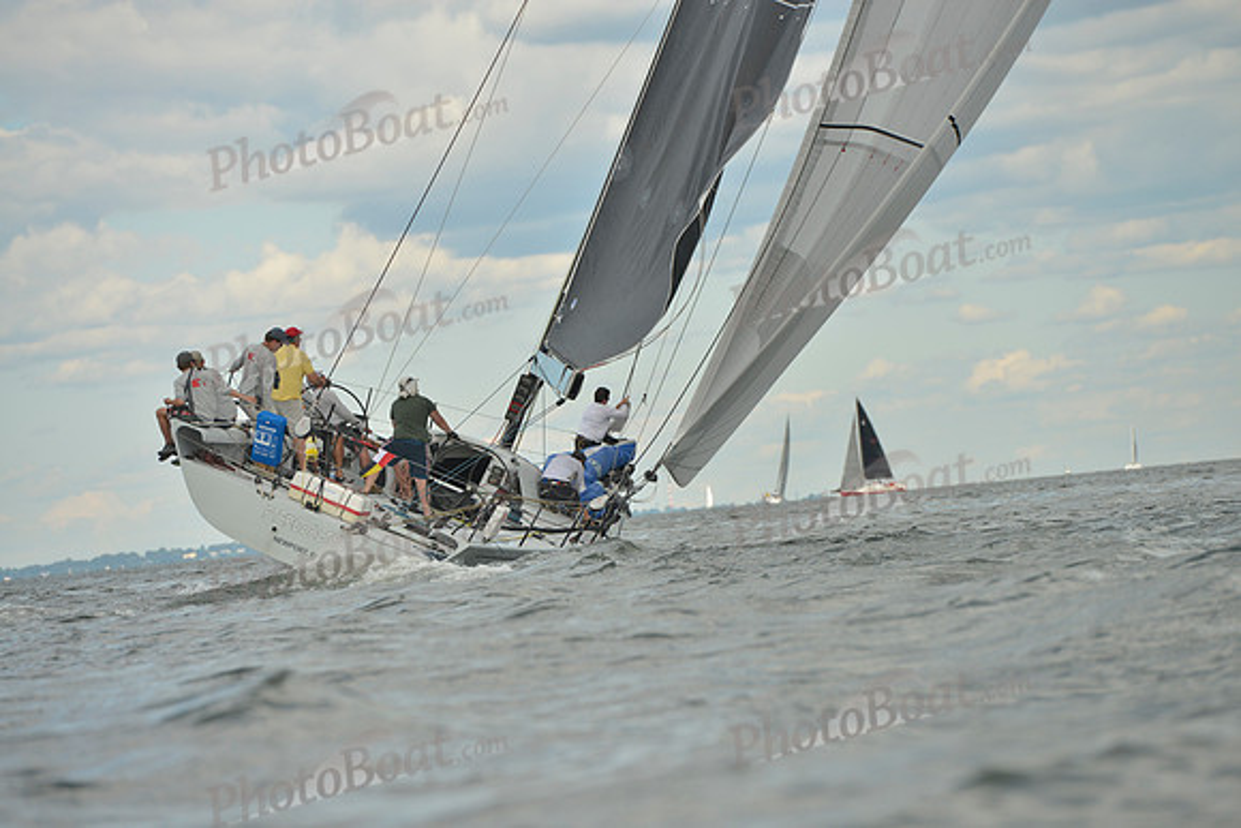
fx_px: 6723
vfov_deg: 7.0
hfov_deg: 10.5
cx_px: 620
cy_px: 414
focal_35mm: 195
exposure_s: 1/1000
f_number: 6.3
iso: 200
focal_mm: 195
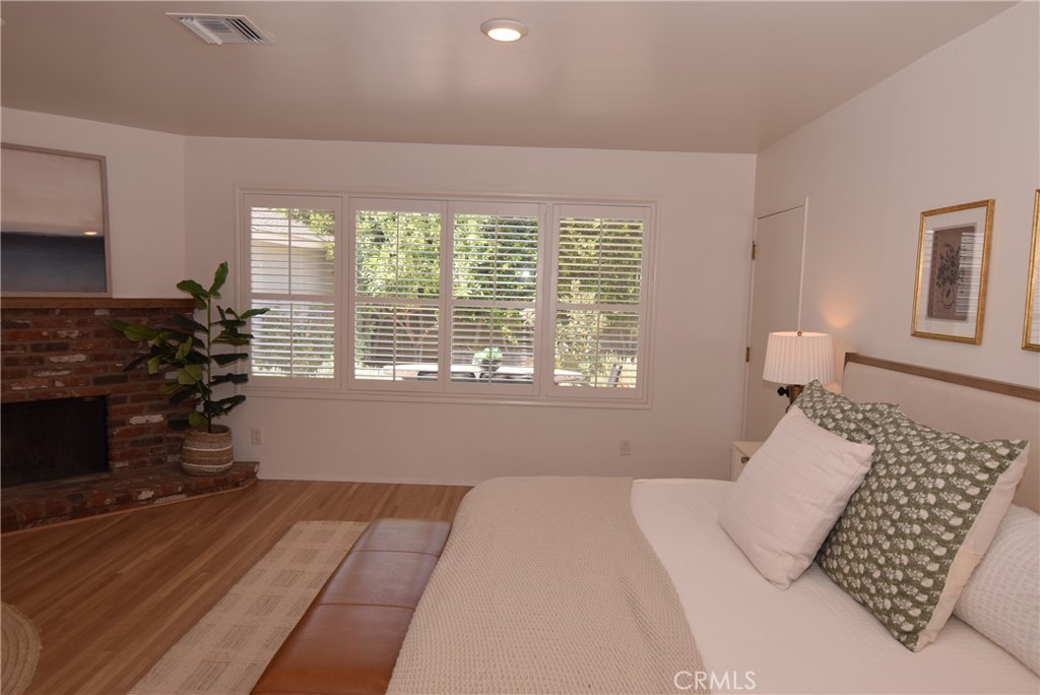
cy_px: 348
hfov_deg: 77.3
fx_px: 650
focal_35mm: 22
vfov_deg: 56.2
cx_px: 520
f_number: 5
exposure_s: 1/100
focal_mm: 15
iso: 100
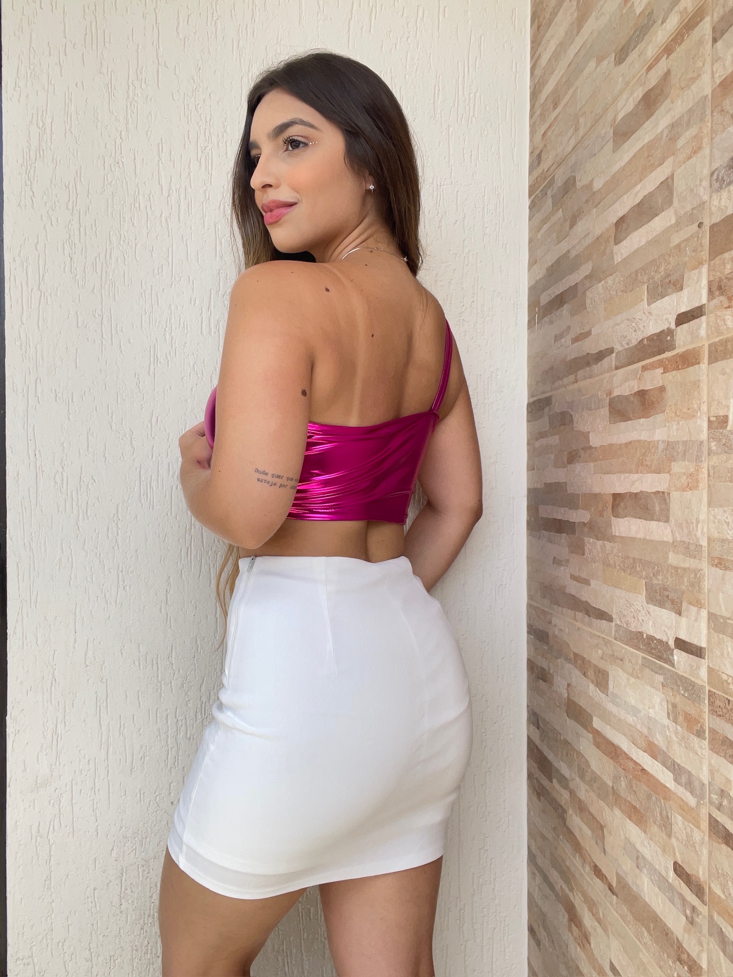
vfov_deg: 60.0
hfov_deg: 46.8
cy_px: 488
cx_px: 366
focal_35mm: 30
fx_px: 847
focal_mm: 2.71
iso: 25
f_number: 2.2
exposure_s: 1/246
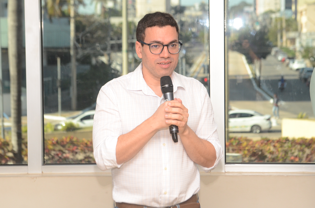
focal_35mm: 105
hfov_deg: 19.5
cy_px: 104
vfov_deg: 13.0
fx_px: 917
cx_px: 158
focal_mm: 70
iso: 1250
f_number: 5.6
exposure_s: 1/125
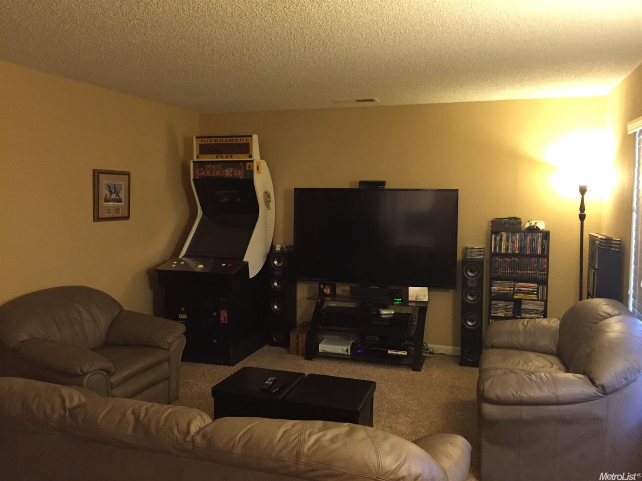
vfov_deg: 48.2
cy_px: 240
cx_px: 321
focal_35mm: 29
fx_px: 538
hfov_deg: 61.7
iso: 250
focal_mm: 4.15
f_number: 2.2
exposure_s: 1/17
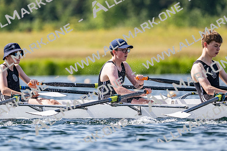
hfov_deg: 3.4
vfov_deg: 2.3
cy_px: 76
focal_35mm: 600
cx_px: 114
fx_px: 3781
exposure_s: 1/2500
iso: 250
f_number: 4.5
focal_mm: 400
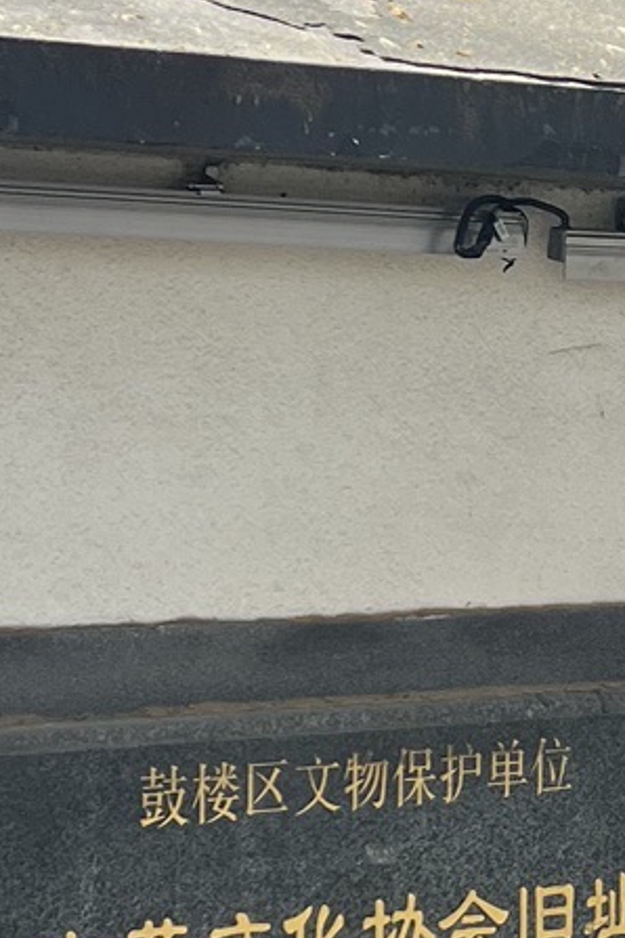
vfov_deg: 16.9
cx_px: 1424
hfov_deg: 10.1
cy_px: 510
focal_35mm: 121
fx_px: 3151
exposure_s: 1/1112
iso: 50
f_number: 1.5
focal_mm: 5.7
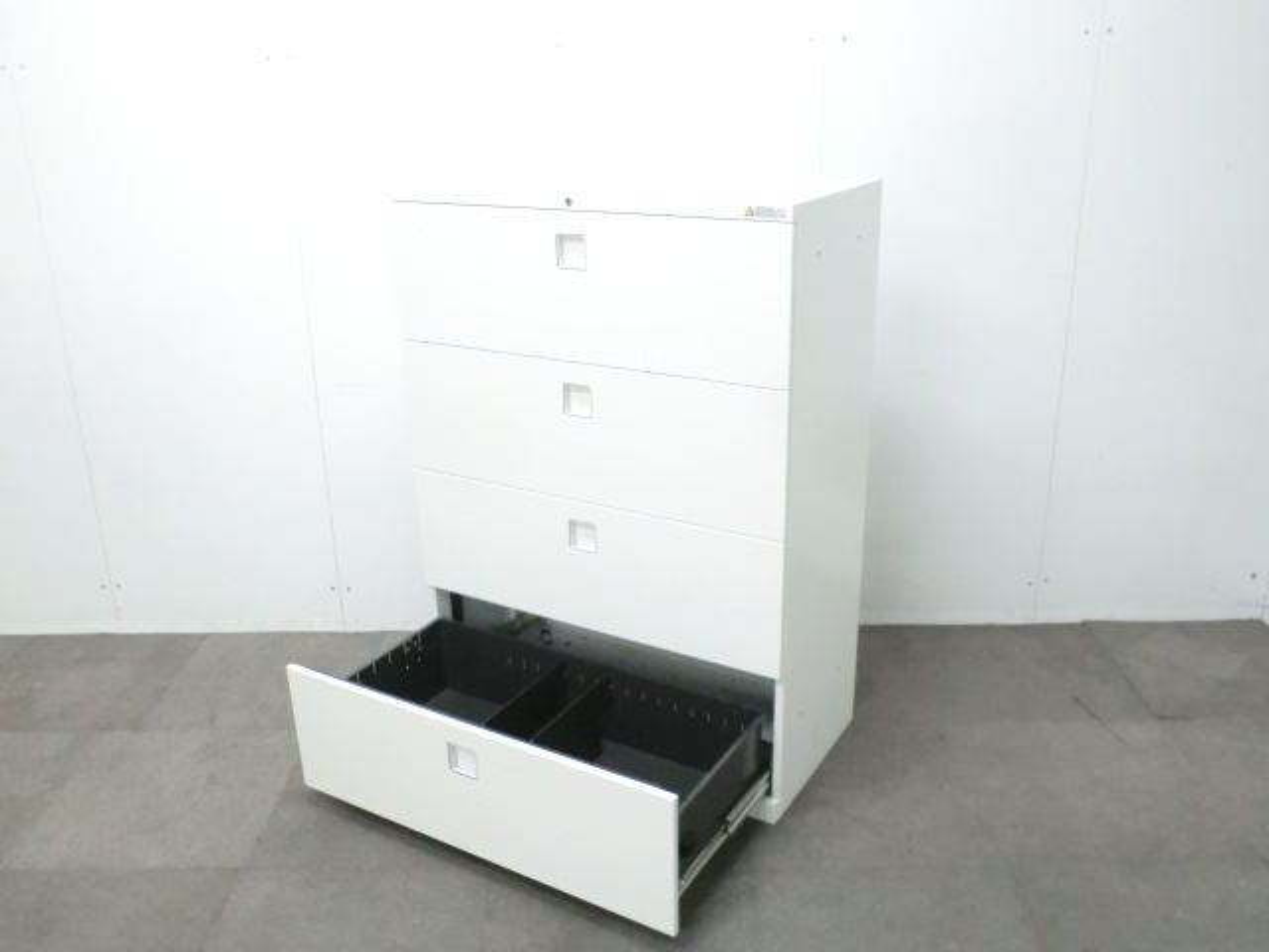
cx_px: 634
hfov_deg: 56.8
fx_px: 1173
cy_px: 476
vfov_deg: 44.2
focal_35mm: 32
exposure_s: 1/50
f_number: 3.5
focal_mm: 5.8
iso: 800
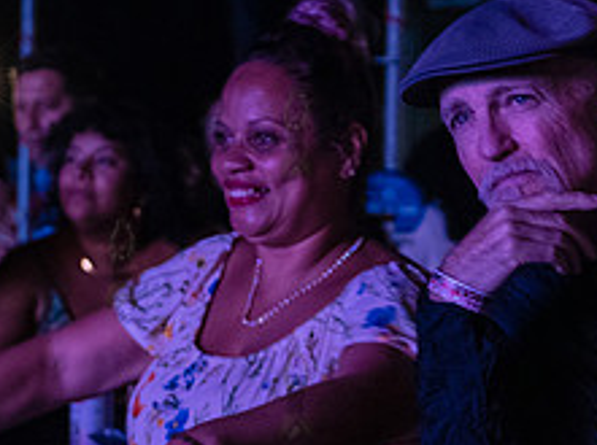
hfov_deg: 11.0
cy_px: 260
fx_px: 3048
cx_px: 643
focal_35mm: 177
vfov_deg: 8.4
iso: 5000
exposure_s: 1/160
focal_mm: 70
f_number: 4
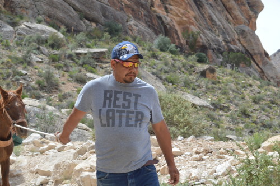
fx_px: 536
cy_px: 93
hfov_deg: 29.3
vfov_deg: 19.7
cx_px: 140
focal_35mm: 69
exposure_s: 1/200
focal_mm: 46
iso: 100
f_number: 7.1
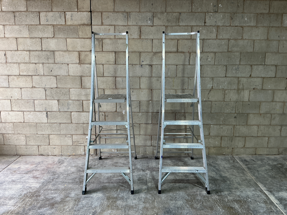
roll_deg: -0.8
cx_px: 144
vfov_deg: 48.2
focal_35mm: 29
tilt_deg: -12.3
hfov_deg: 61.7
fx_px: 240
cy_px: 108
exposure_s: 1/100
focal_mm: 3
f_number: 1.8
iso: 40
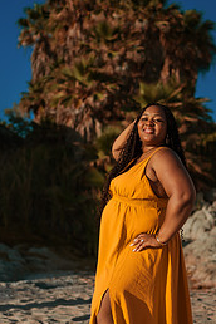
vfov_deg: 32.8
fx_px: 549
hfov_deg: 22.2
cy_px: 181
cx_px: 123
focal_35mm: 61
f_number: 1.8
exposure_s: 1/4000
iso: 100
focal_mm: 35
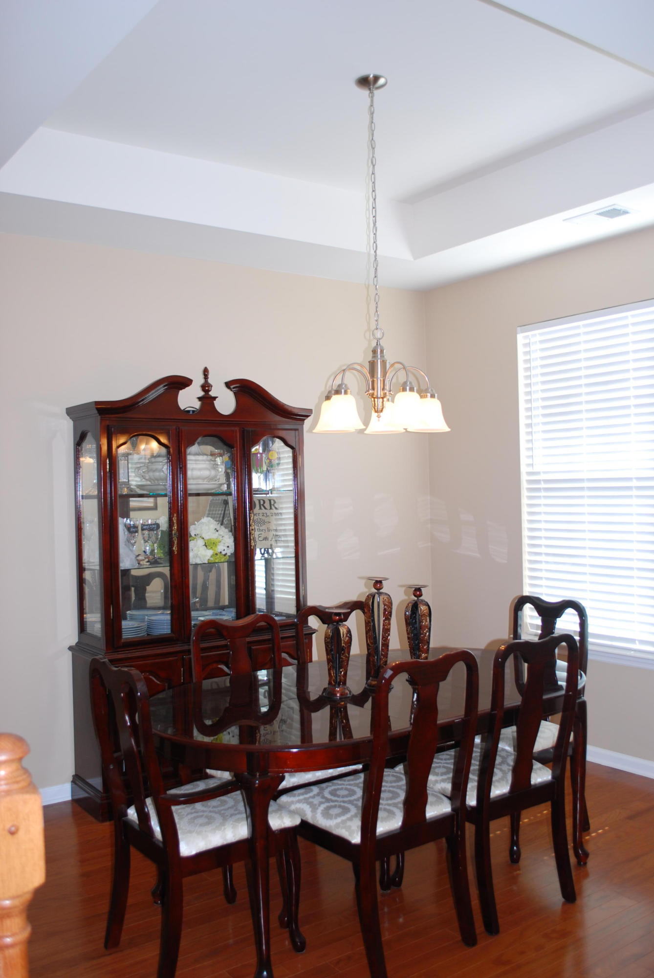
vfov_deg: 57.2
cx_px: 327
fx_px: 897
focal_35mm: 33
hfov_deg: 40.1
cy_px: 489
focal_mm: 22
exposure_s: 1/60
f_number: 4
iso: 200
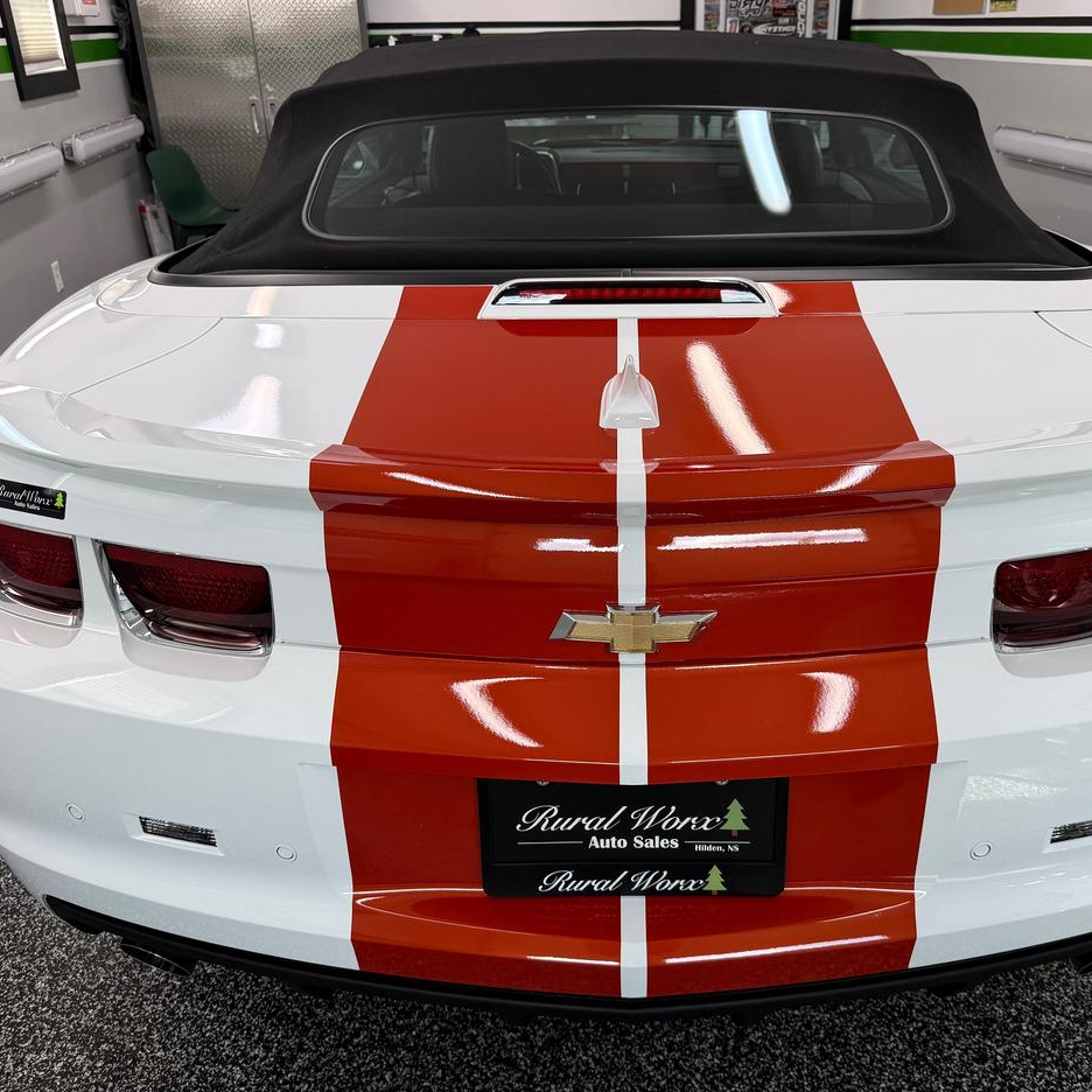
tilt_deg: -25.9
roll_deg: +0.3
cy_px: 542
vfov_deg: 55.6
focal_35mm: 29
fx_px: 1035
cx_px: 618
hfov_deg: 55.4
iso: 64
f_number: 1.78
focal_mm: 6.76
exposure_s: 1/215
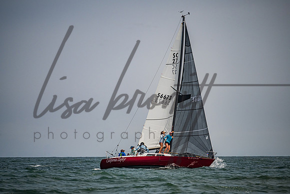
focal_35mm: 407
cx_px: 145
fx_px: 3282
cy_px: 97
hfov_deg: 5.1
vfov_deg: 3.4
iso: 500
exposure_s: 1/4000
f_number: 8
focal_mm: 400
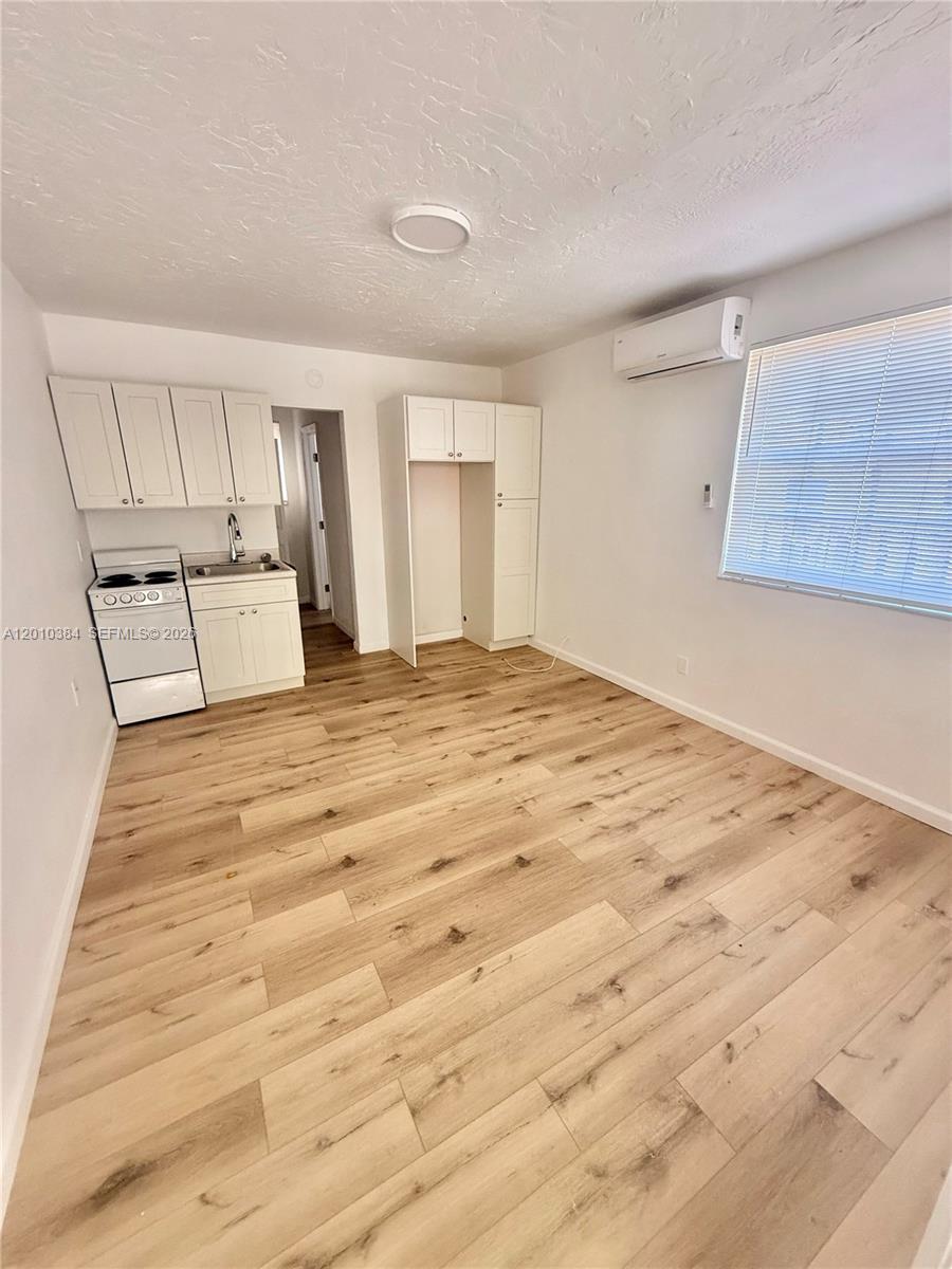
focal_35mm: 14
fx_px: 513
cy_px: 634
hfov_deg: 85.7
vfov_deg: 102.1
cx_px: 476
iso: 200
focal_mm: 2.22
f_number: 2.2
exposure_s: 1/99
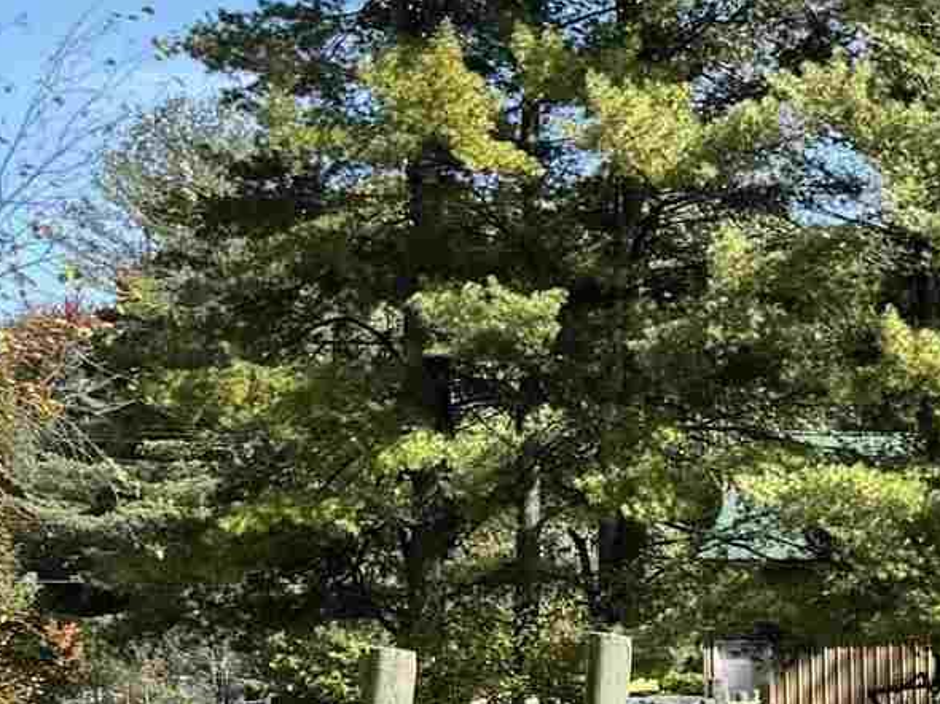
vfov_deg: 11.7
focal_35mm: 125
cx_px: 2105
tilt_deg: -2.7
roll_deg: +0.8
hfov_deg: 12.9
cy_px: 787
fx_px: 3393
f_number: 1.78
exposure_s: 1/1637
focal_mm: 6.76
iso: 80
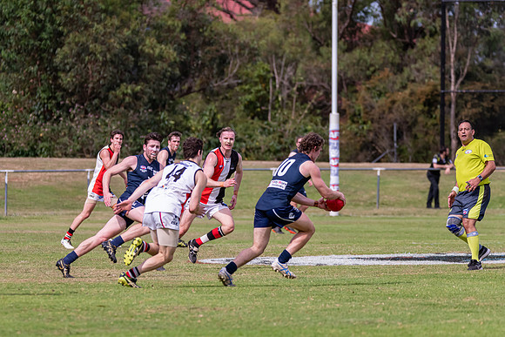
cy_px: 135
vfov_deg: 3.5
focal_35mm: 397
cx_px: 193
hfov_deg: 5.2
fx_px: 5573
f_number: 6.3
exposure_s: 1/3200
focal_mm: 300
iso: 800
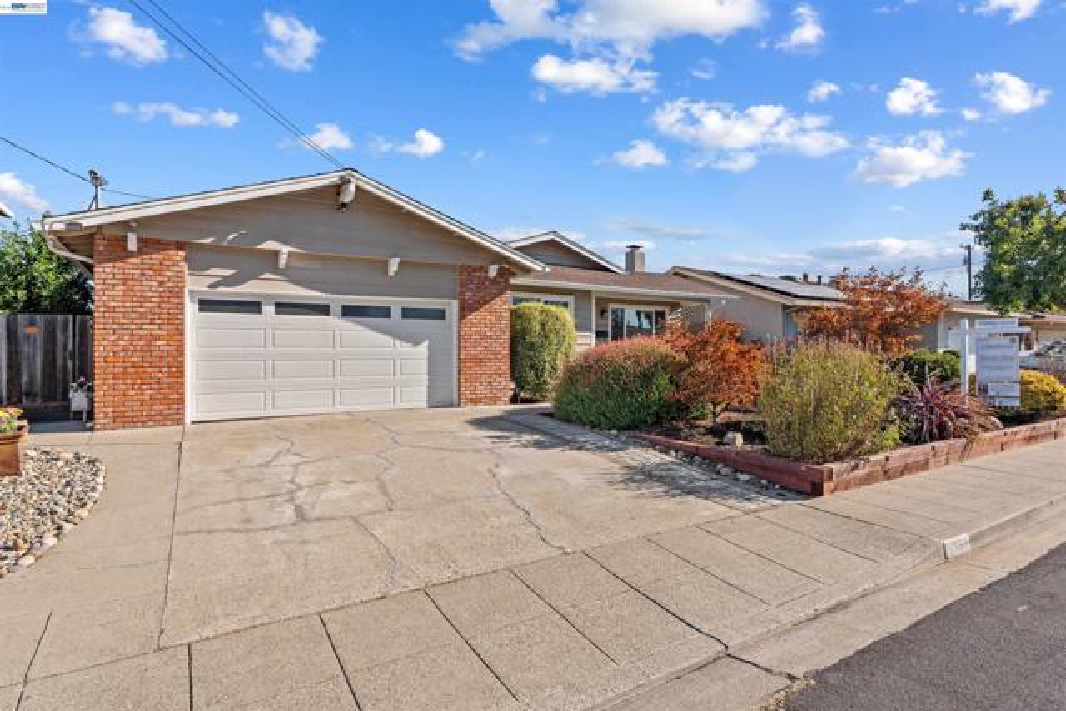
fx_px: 503
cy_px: 356
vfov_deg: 70.5
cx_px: 533
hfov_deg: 93.3
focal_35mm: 17
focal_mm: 17
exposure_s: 1/320
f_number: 8
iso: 100
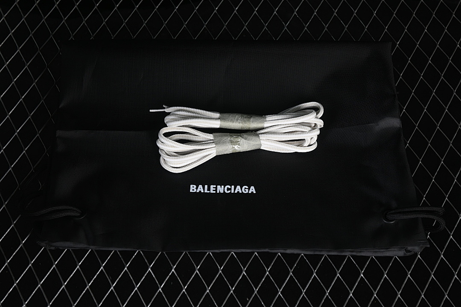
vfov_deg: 18.2
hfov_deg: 27.0
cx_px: 230
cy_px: 154
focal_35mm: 75
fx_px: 960
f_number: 6.3
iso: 160
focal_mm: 50
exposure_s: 1/60
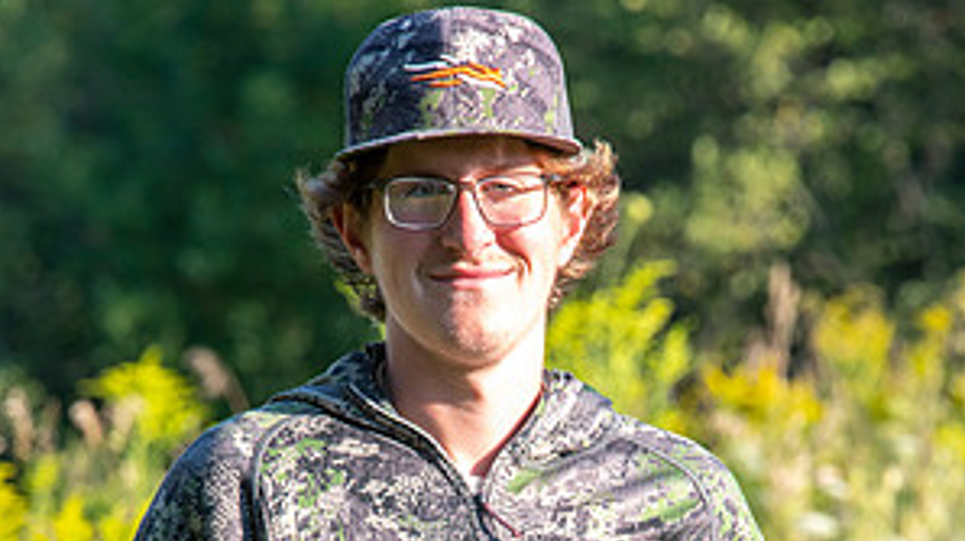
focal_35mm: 475
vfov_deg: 2.5
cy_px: 671
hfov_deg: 4.6
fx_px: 12143
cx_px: 482
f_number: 11
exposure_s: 1/160
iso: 500
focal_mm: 300
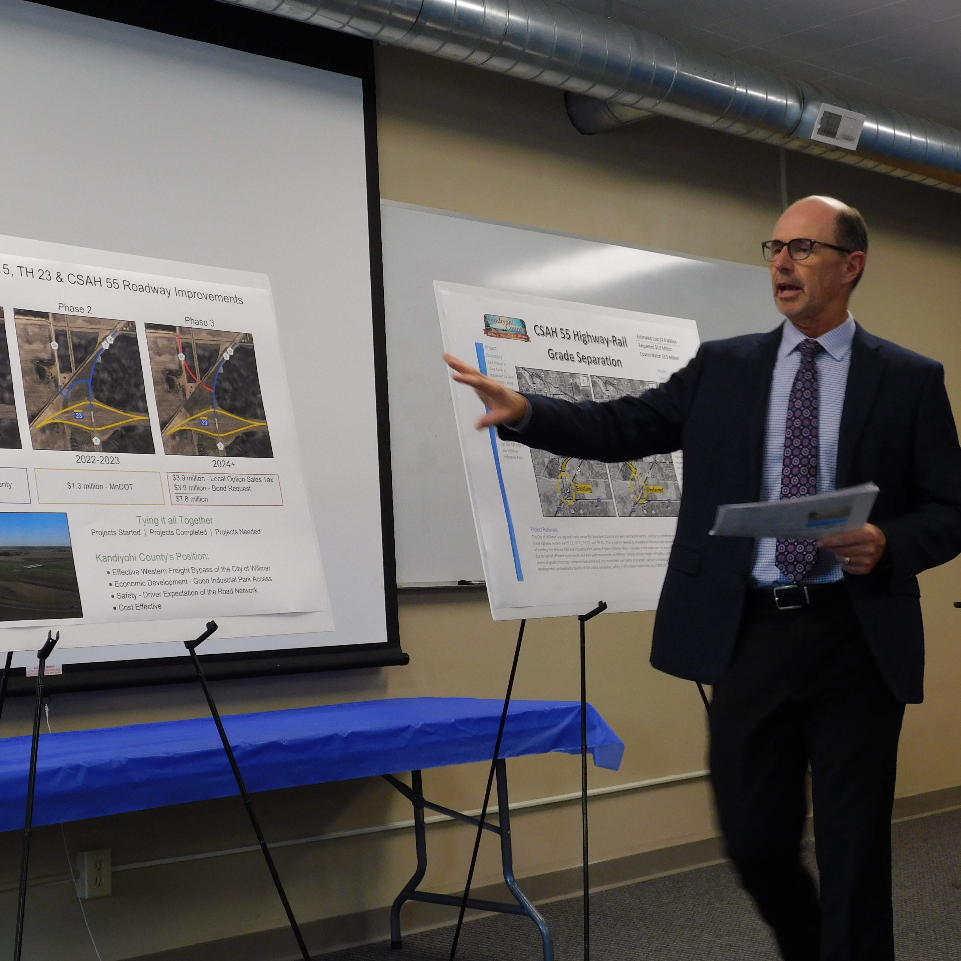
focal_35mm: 54
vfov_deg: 31.6
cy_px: 482
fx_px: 1696
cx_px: 457
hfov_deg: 31.6
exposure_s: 1/30
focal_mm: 8
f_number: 3.7
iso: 180
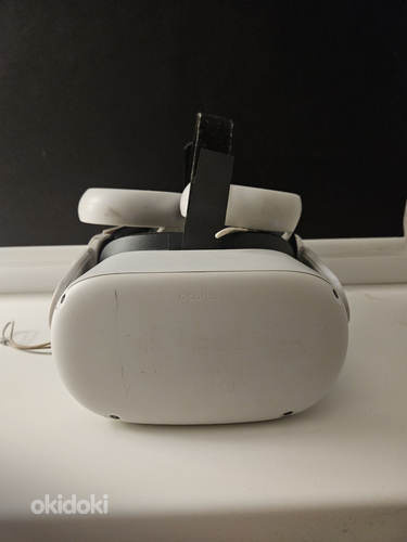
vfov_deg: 73.9
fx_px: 361
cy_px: 271
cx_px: 204
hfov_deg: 58.9
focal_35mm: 23
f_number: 1.8
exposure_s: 1/25
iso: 640
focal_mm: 5.4
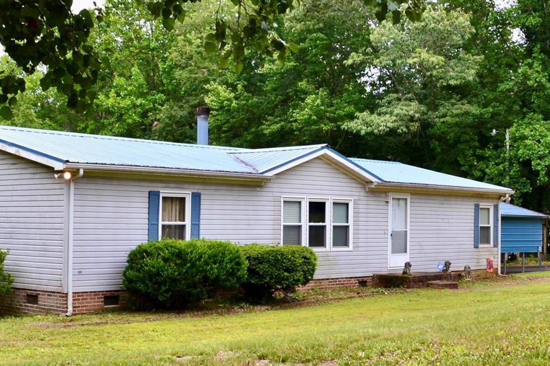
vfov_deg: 21.9
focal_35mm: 62
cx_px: 198
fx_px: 947
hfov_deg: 32.2
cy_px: 185
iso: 400
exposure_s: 1/160
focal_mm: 20
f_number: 9
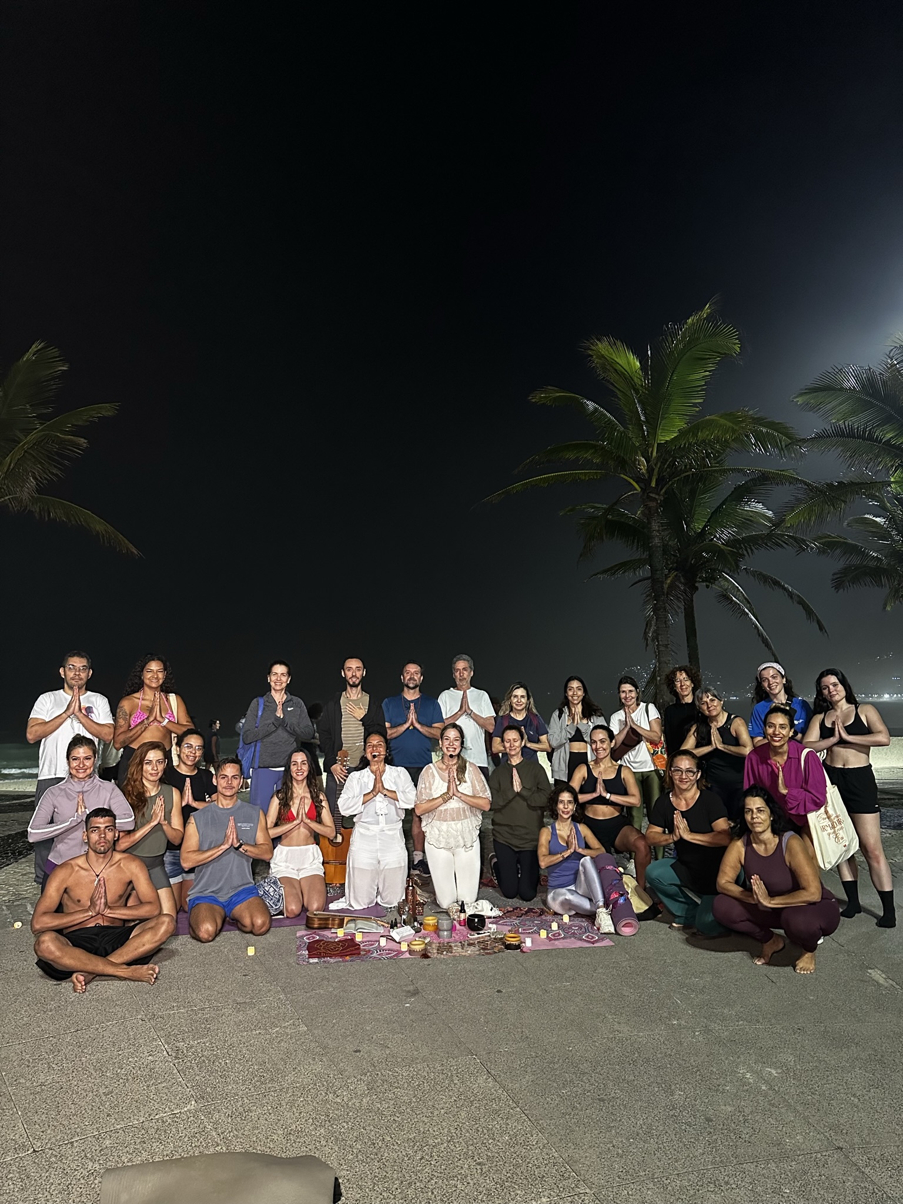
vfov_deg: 71.6
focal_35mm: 24
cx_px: 452
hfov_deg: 56.8
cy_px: 602
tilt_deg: +6.5
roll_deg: -0.1
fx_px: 835
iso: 640
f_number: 1.78
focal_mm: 6.86
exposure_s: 1/60
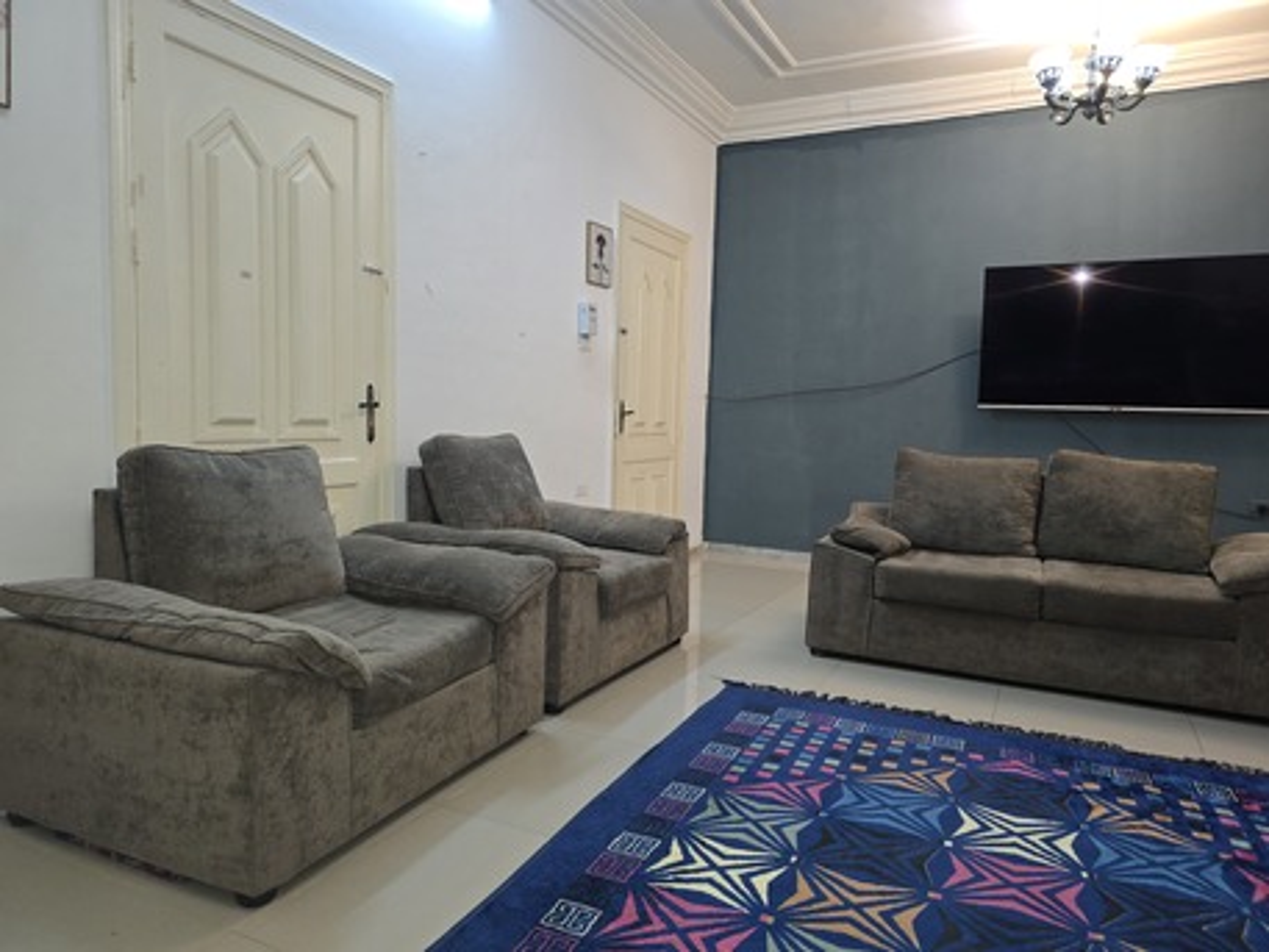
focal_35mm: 23
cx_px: 634
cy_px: 476
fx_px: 843
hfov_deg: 73.9
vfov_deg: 58.9
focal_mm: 6.3
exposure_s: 1/24
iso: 125
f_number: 1.7
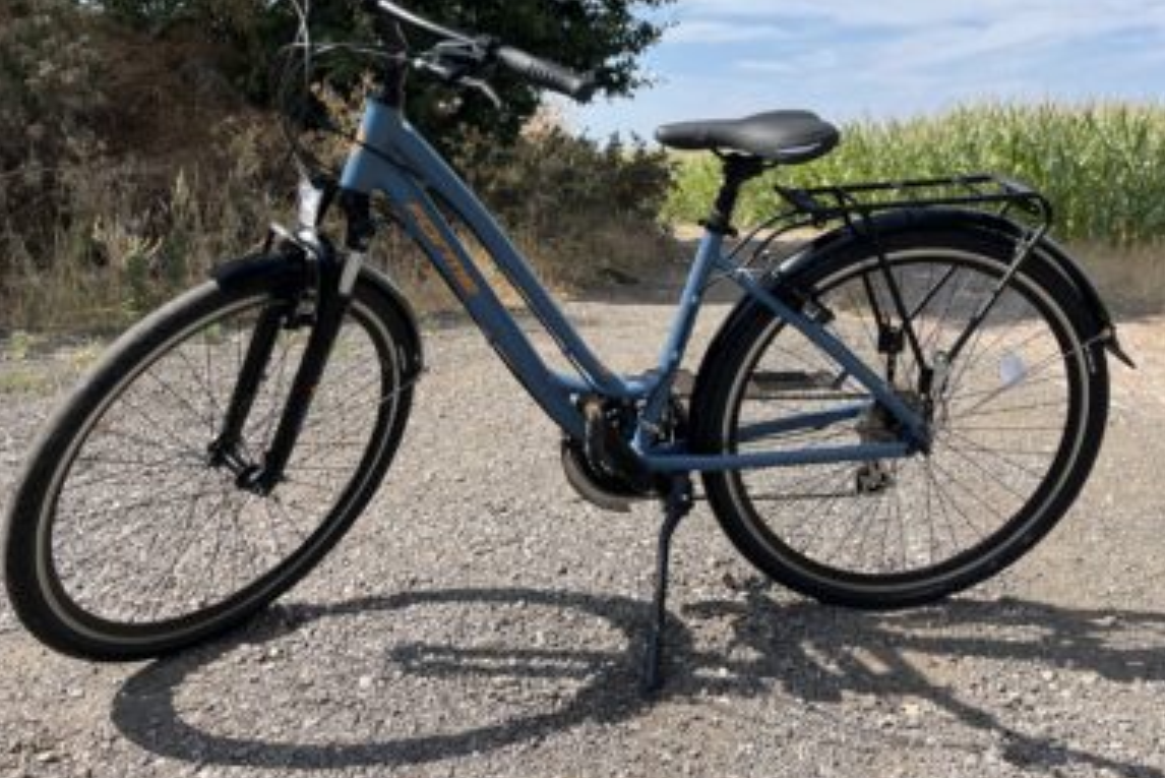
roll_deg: +0.3
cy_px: 250
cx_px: 561
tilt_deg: -3.5
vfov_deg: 38.4
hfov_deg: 55.8
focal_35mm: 34
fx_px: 1101
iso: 50
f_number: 1.6
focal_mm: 5.1
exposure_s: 1/2410
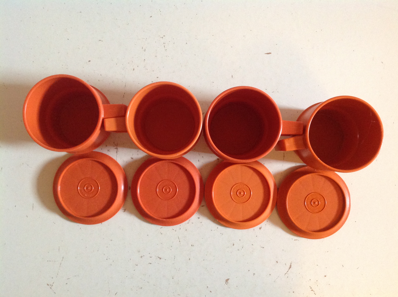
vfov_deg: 40.6
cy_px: 148
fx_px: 402
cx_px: 199
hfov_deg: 52.7
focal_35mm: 35
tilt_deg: -88.7
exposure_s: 1/15
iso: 320
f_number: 2.4
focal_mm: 4.28
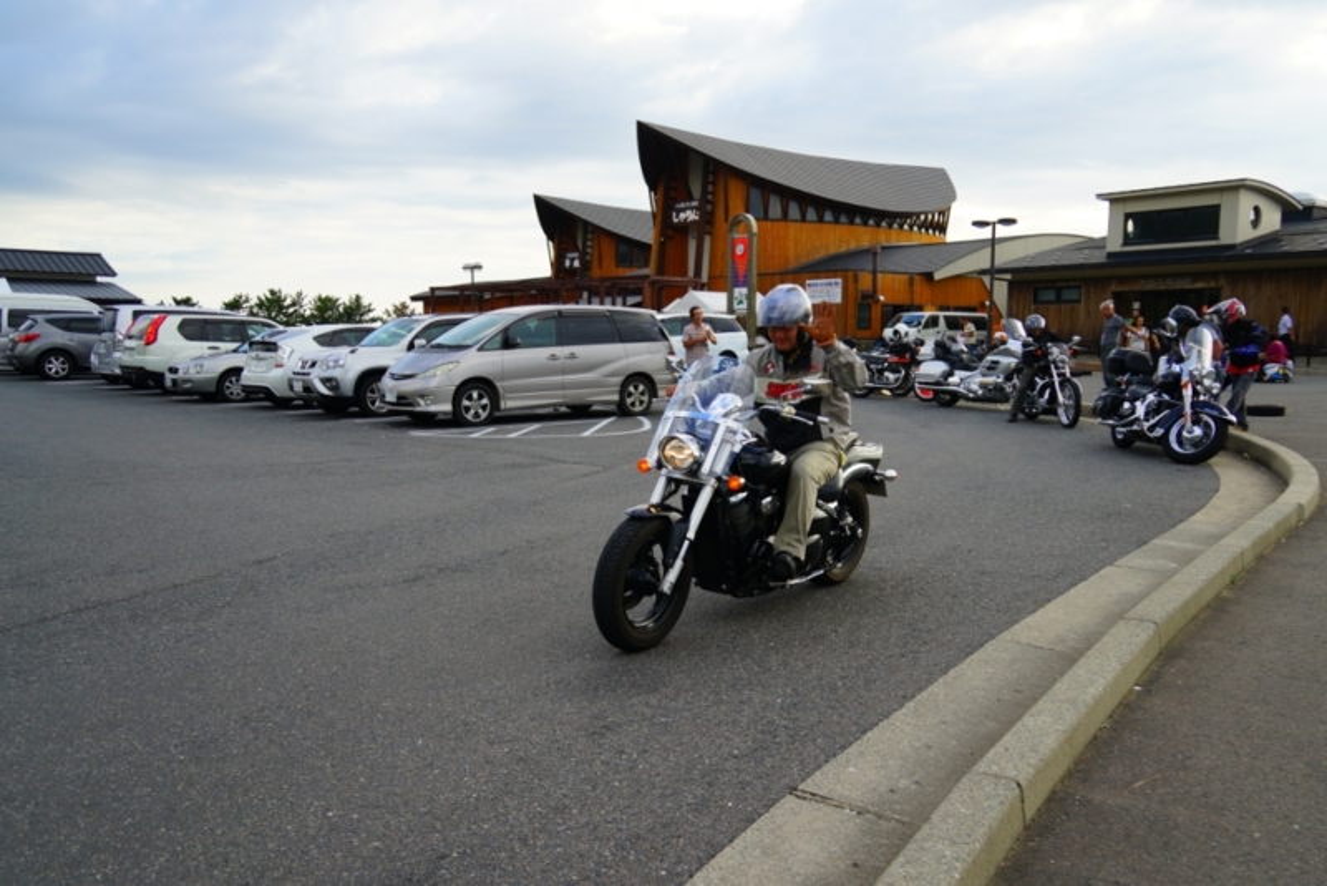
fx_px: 1143
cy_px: 443
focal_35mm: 31
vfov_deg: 42.4
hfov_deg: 60.3
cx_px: 664
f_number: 4
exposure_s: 1/1000
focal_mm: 21
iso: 250
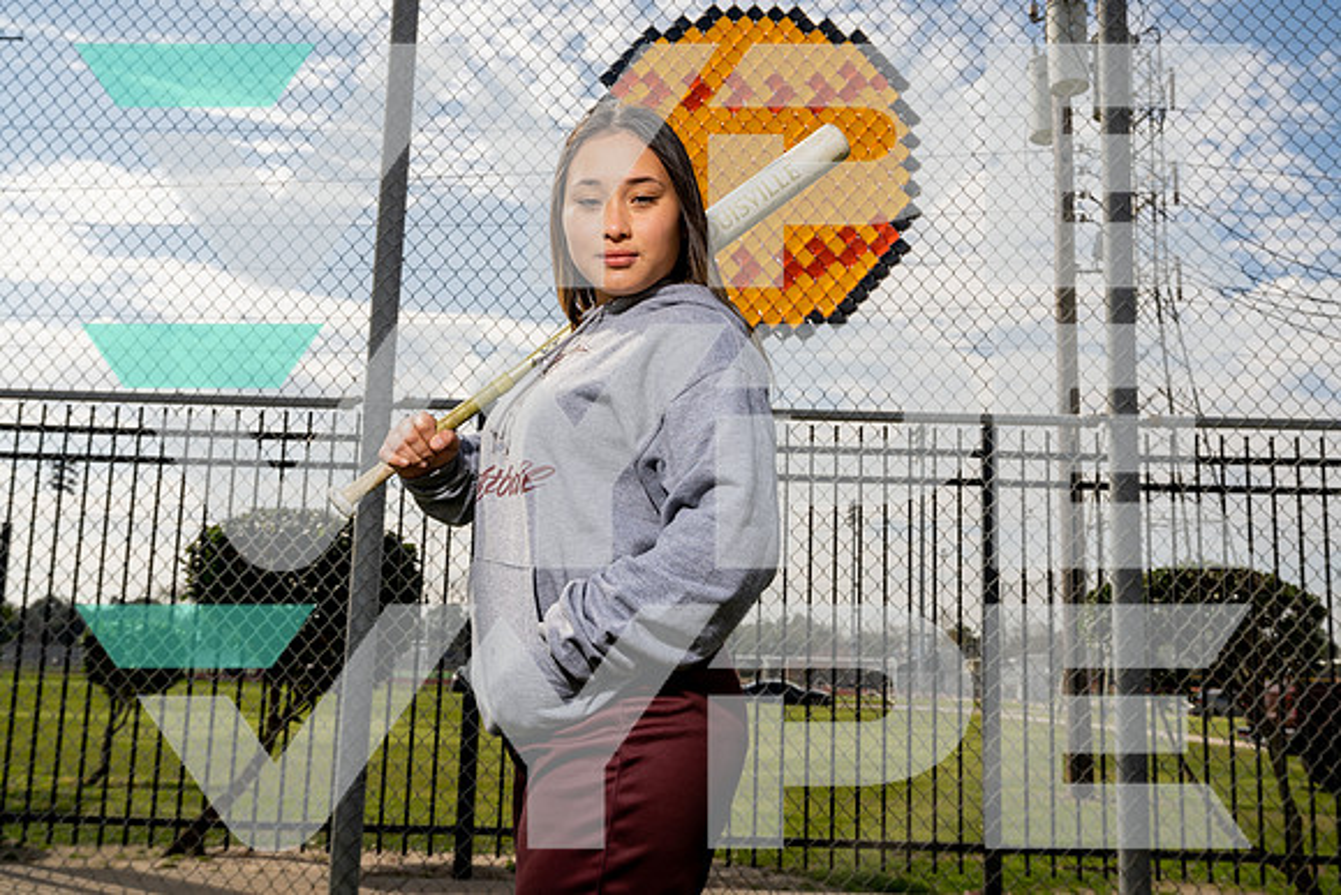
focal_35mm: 36
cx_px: 670
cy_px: 448
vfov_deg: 36.9
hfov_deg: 53.1
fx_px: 1341
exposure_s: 1/250
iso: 100
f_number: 10
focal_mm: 36
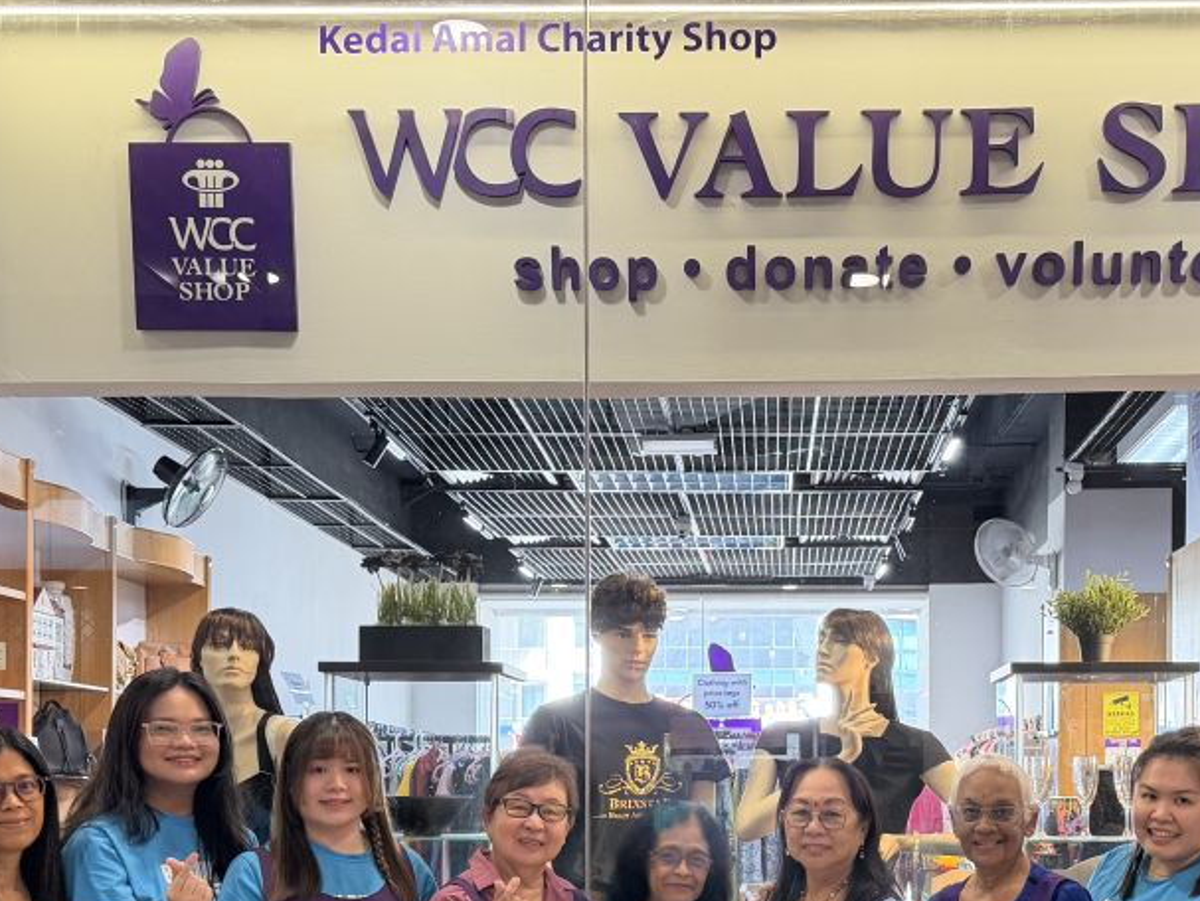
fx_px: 1700
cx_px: 737
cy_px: 767
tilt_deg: +1.3
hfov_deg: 38.7
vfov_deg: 28.8
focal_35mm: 49
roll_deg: +0.3
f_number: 1.78
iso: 250
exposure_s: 1/100
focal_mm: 6.76
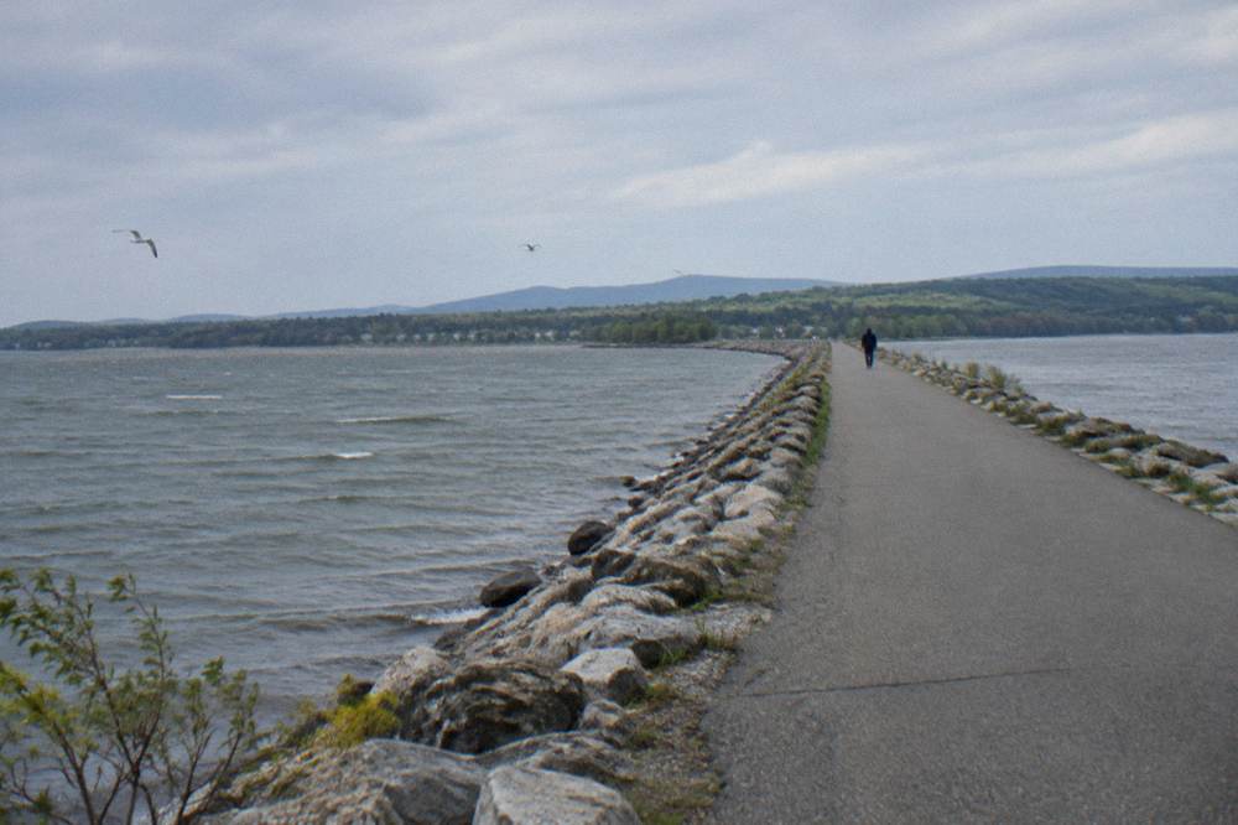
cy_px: 412
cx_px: 619
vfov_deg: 21.2
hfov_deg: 31.4
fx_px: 2200
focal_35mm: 64
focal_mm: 64
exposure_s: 1/640
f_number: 5.6
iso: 160
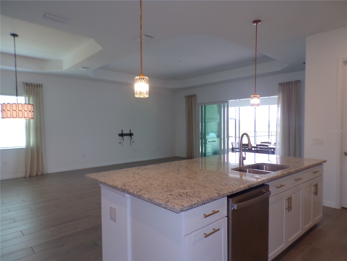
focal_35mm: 24
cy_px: 130
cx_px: 174
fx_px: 241
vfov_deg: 56.8
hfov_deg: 71.6
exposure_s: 1/42
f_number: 3
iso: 100
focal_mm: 4.3
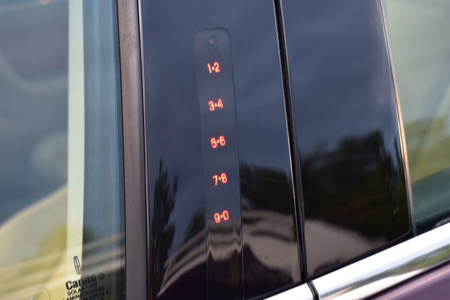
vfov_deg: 21.6
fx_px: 787
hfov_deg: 31.9
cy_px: 150
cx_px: 225
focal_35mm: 63
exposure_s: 1/15
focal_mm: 42
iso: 640
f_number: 6.3
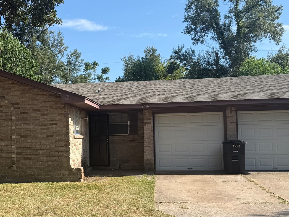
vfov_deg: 30.8
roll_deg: +1.0
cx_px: 102
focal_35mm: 47
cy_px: 126
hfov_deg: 40.1
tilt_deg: +2.4
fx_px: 392
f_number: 1.78
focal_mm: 6.76
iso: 80
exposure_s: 1/3279
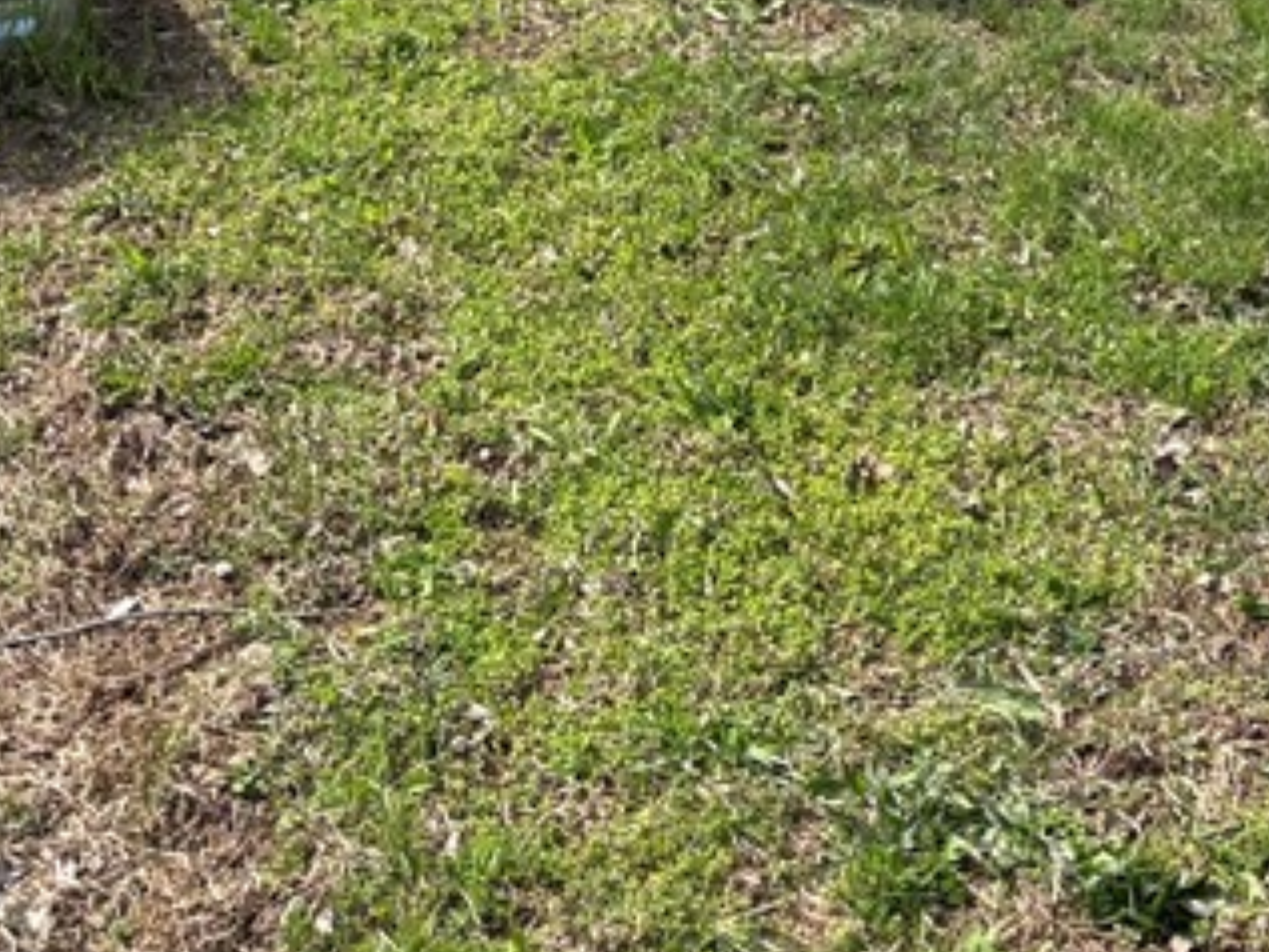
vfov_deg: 16.0
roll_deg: +1.0
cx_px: 528
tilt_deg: -11.3
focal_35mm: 84
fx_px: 3081
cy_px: -520
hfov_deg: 23.3
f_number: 1.6
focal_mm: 5.96
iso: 50
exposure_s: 1/1233
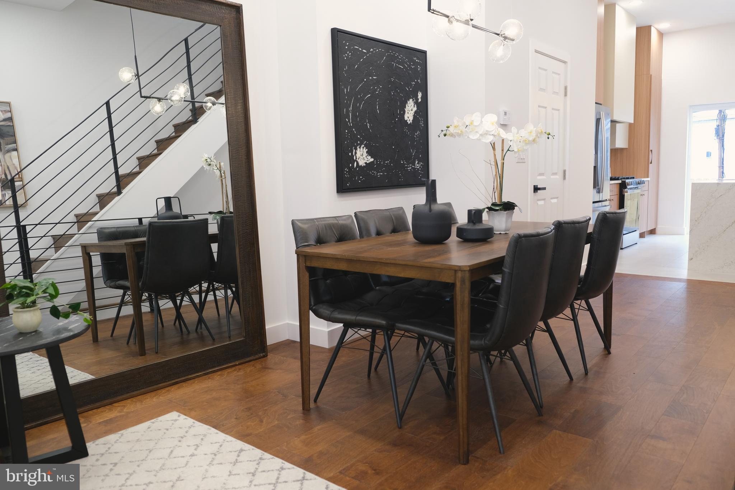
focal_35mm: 27
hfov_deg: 67.4
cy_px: 245
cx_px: 368
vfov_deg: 47.9
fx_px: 551
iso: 250
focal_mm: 18
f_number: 2.8
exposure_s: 1/35
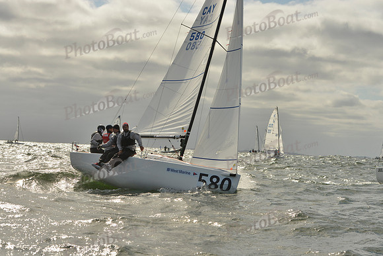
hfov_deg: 28.8
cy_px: 128
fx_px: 745
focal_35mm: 70
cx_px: 192
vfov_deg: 19.5
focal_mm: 70
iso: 400
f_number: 8
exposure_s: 1/3200
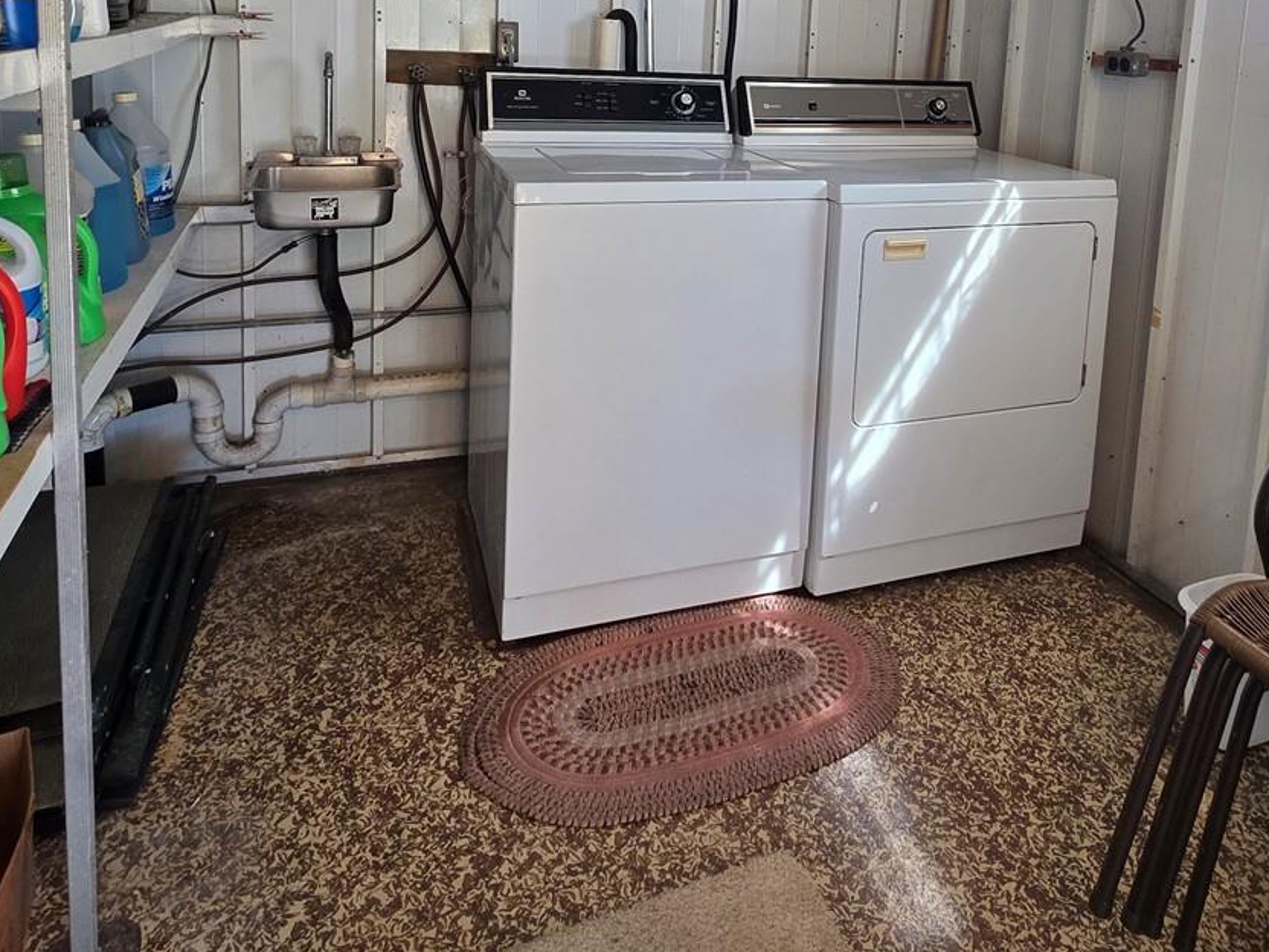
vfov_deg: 50.4
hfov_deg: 68.8
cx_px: 750
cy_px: 148
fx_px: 916
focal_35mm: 25
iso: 200
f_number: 1.9
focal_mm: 2.2
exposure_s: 1/120
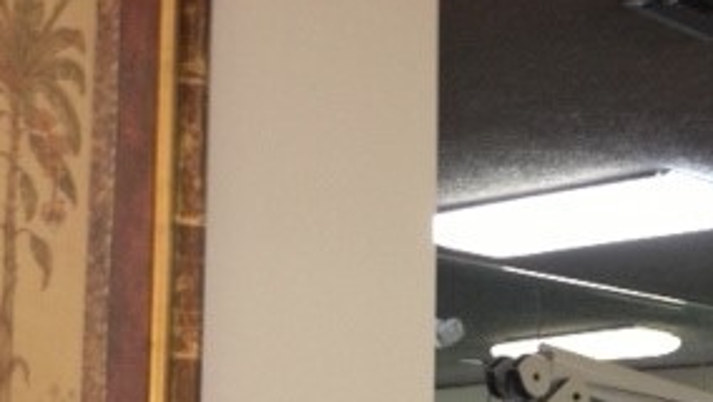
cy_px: 492
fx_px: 1532
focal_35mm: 81
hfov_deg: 24.5
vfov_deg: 14.4
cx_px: 778
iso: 200
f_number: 2.4
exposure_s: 1/20
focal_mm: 4.13
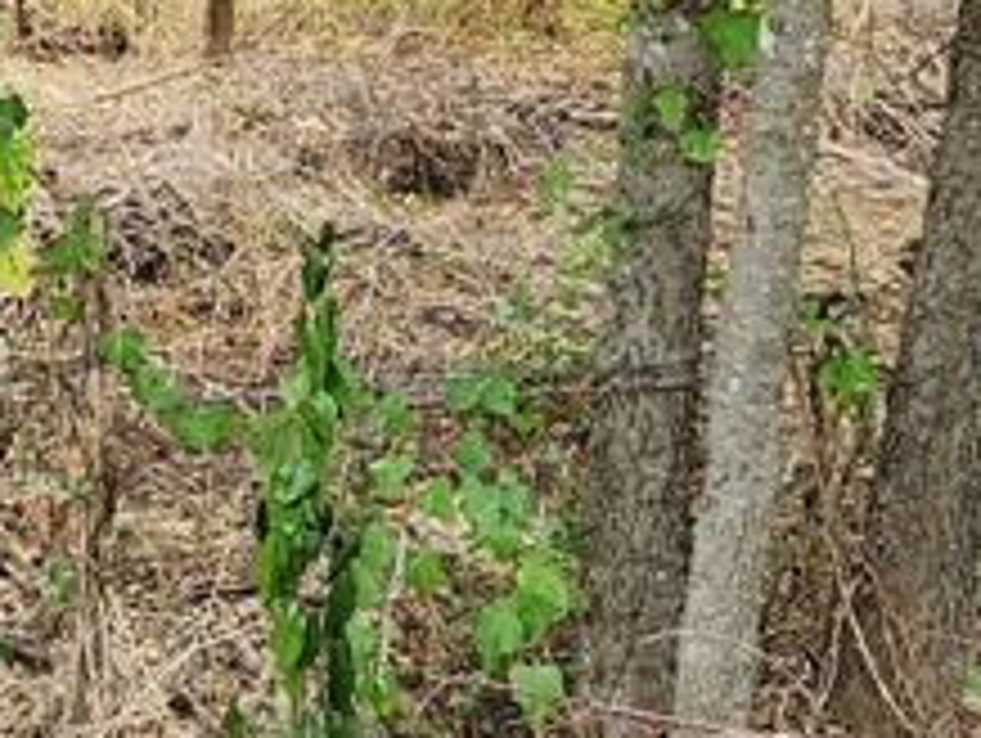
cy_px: -40
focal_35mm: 61
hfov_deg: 30.6
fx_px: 1731
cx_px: 158
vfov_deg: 22.9
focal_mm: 2.2
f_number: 2.2
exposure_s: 1/120
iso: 64
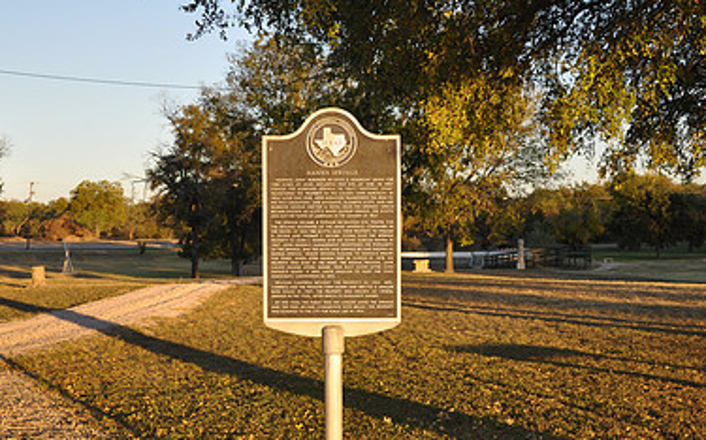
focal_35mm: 52
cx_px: 345
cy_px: 244
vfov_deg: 24.8
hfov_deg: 38.9
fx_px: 1000
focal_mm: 22
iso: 360
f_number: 3.8
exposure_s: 1/200
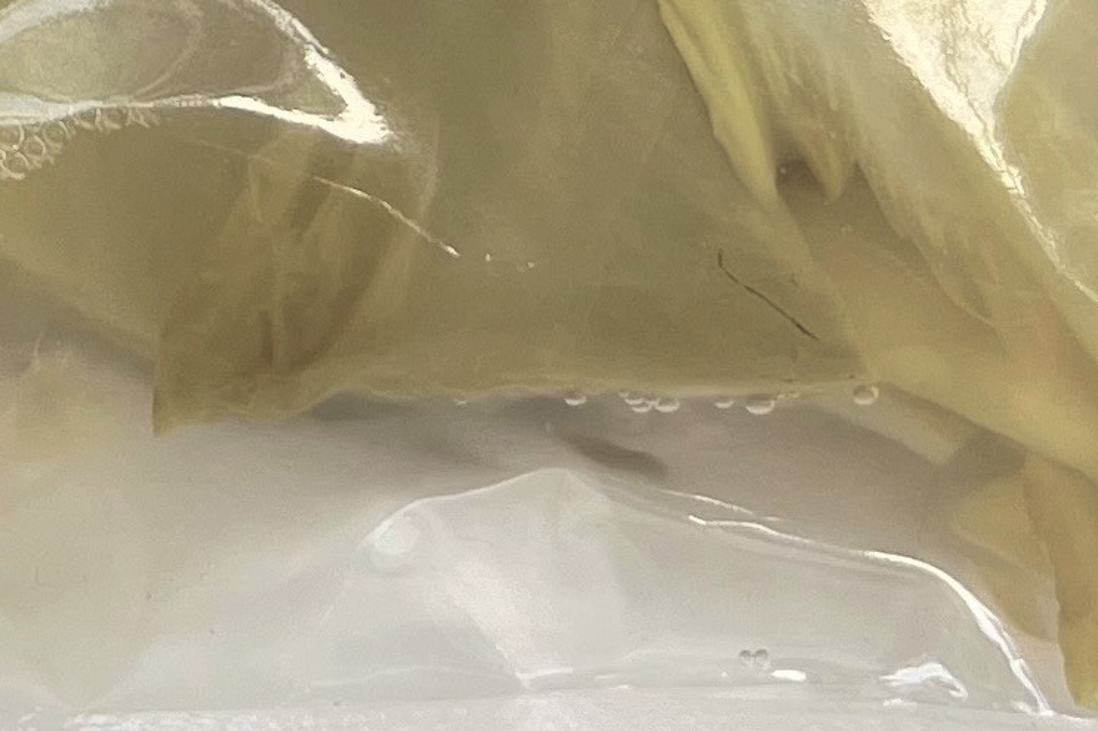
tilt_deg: -84.8
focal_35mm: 147
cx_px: -408
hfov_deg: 13.4
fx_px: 4481
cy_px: -698
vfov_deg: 8.8
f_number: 1.5
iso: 50
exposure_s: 1/499
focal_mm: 5.7
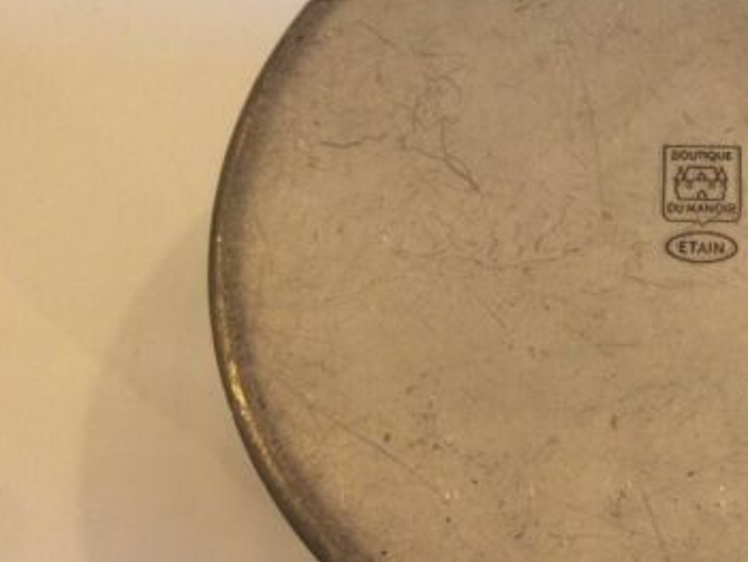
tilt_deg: -70.1
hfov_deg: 34.2
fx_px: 1146
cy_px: 276
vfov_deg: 27.6
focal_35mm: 53
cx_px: 669
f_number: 2.2
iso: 250
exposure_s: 1/33
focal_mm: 4.15
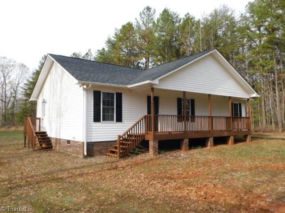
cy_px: 106
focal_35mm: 28
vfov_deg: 49.7
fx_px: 231
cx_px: 142
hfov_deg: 63.4
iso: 125
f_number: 3.2
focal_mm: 4.9
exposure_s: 1/640
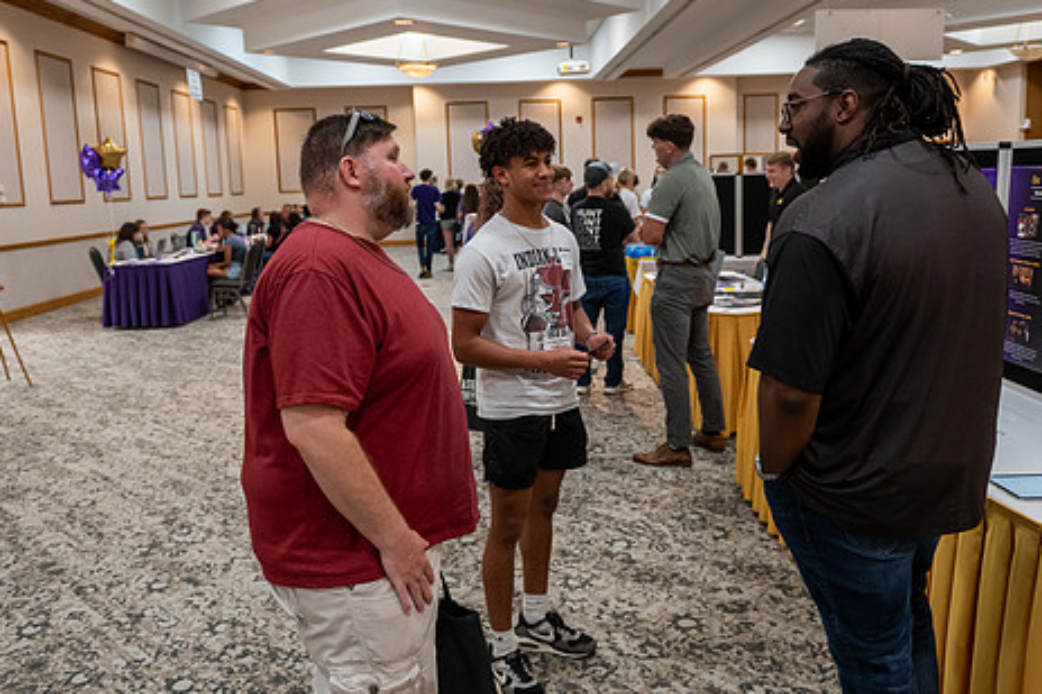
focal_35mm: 30
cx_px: 521
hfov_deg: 61.9
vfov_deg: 43.4
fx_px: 868
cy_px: 293
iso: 2000
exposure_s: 1/160
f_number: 2.8
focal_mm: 24
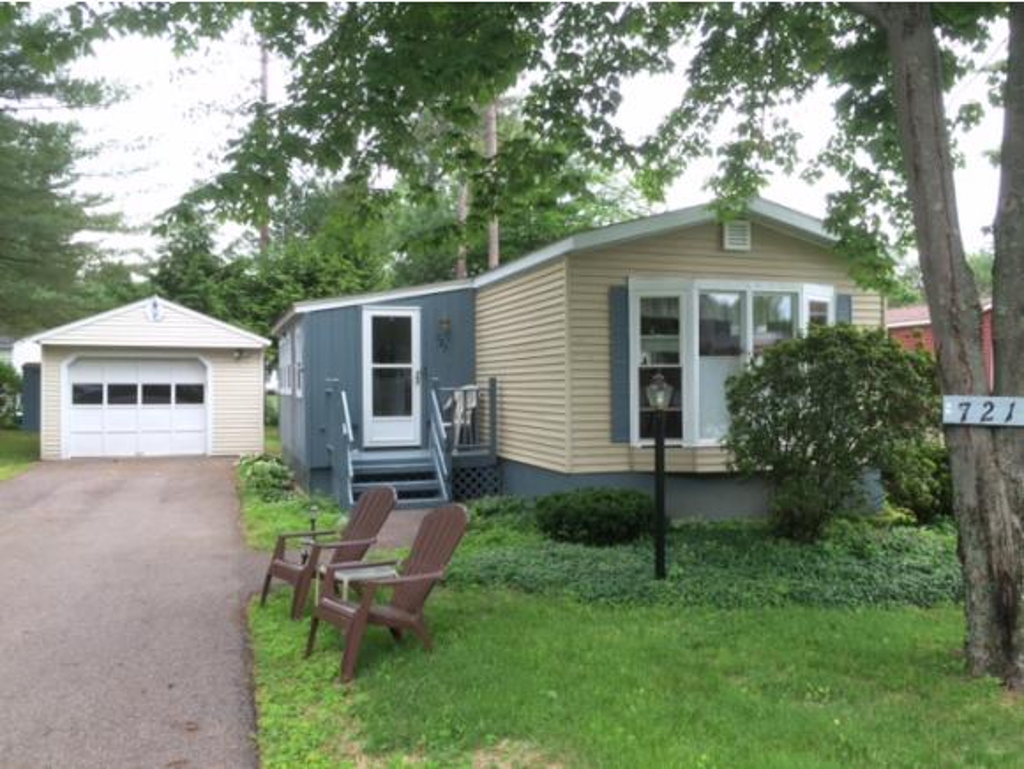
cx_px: 512
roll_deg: +0.4
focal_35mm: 29
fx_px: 859
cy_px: 384
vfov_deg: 48.3
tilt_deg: -0.7
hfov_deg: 61.6
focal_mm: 4.15
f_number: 2.2
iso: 32
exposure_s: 1/126
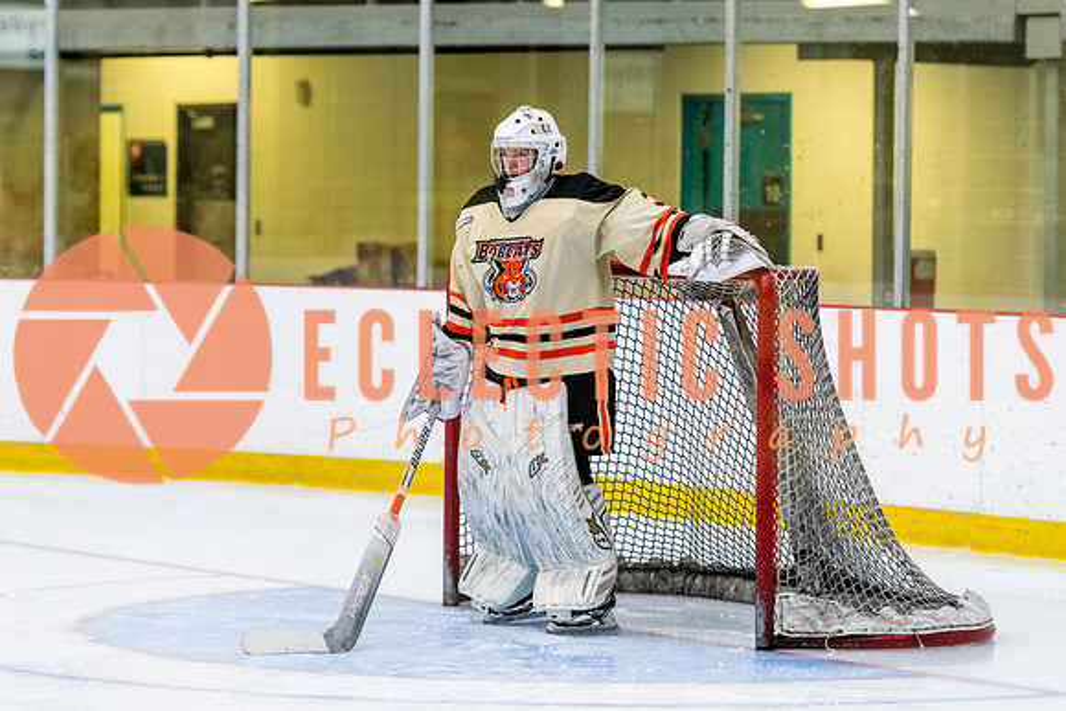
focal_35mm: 157
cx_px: 533
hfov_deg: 13.1
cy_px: 365
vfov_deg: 8.8
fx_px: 4638
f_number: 2.8
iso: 3200
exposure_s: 1/640
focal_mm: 122
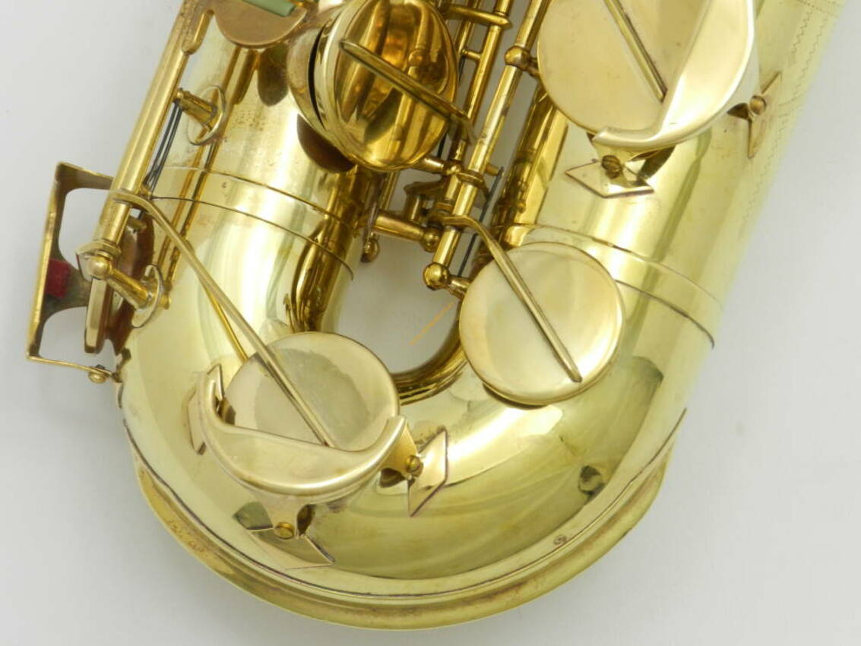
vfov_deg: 7.8
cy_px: 323
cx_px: 430
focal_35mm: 191
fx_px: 4751
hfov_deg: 10.4
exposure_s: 1/25
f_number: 5.5
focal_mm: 34
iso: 400
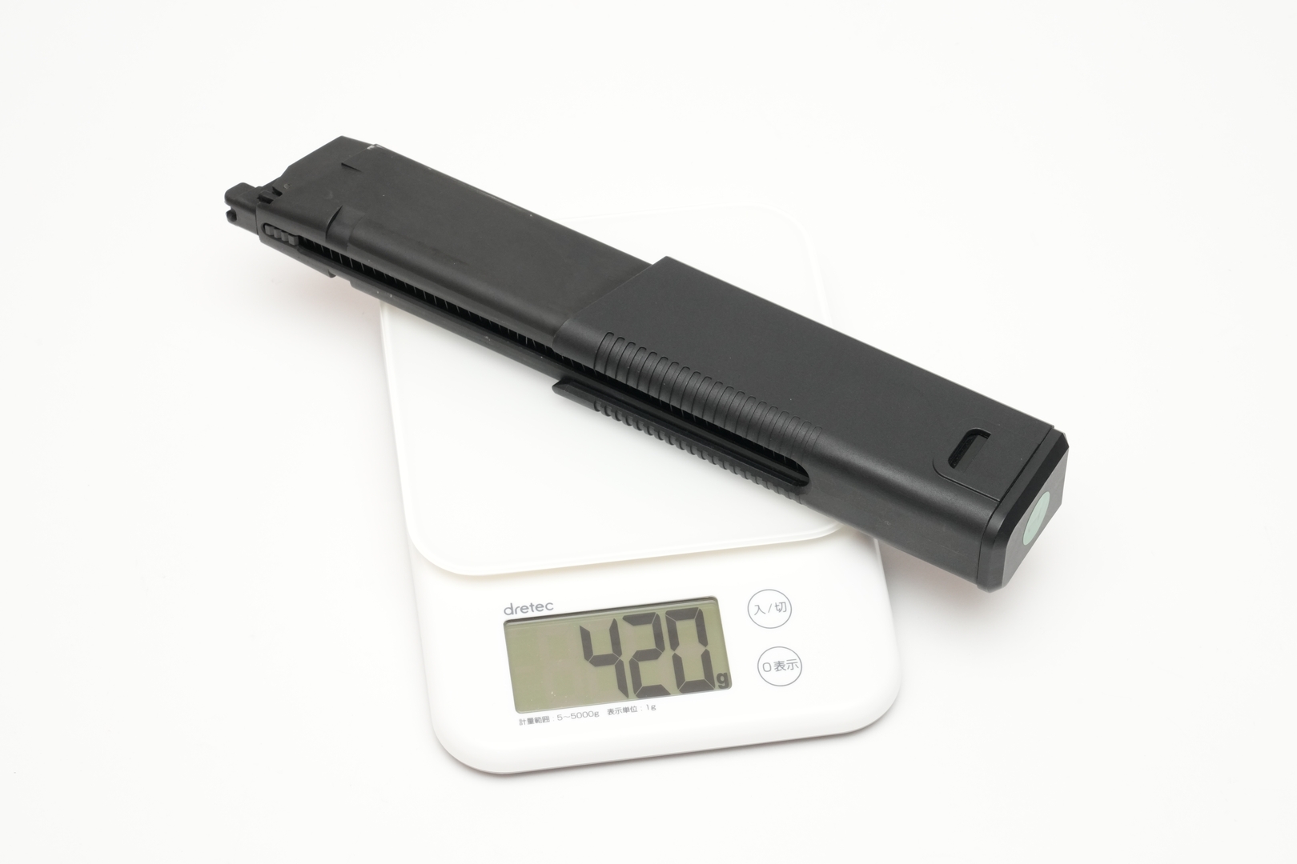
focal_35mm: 105
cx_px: 648
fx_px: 3783
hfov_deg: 19.5
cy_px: 432
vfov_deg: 13.0
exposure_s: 1/60
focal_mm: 105
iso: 1600
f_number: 18
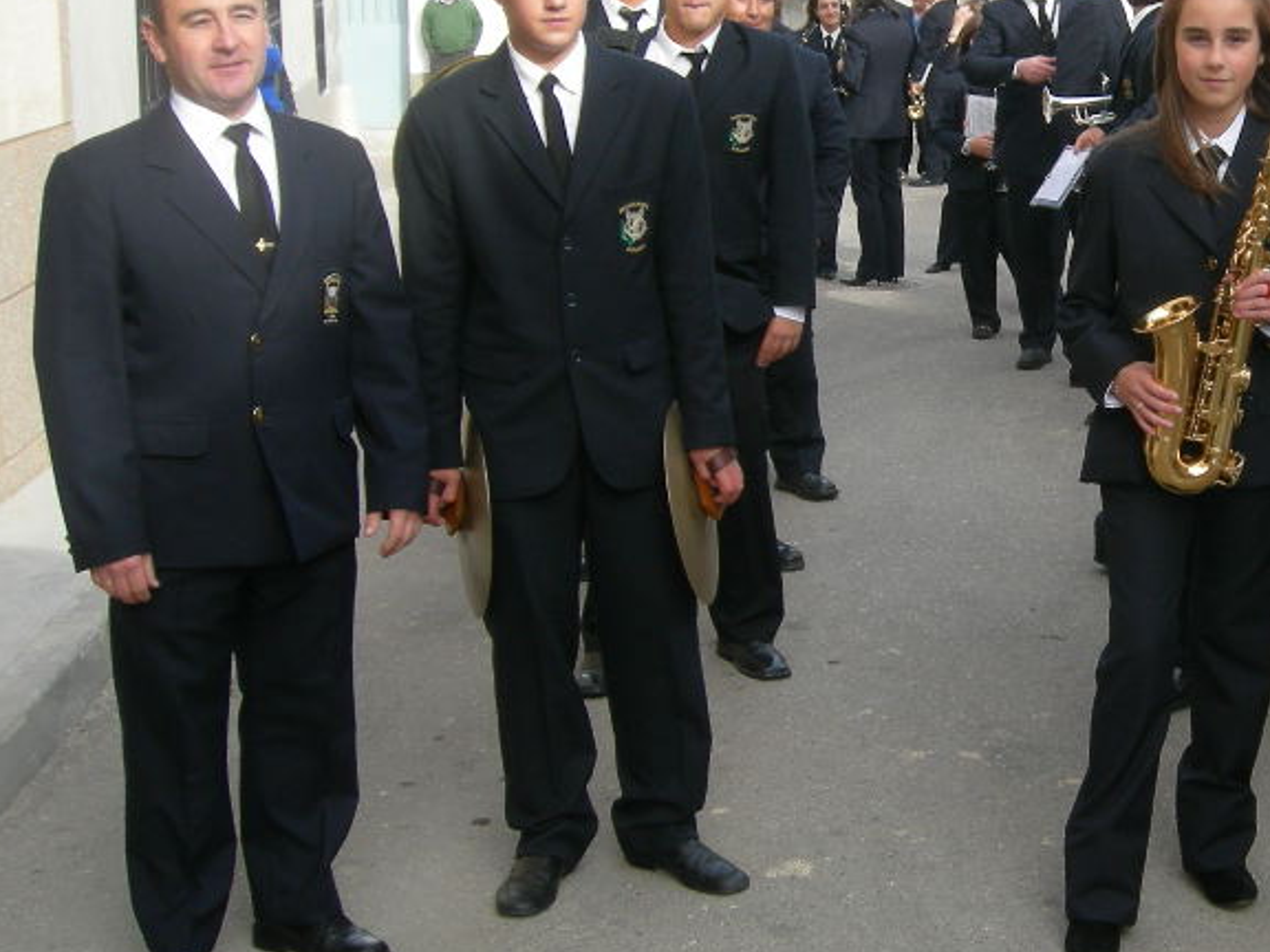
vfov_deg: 22.8
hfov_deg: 29.2
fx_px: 2348
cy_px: 326
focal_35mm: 64
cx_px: 1111
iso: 64
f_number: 4.8
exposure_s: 1/141
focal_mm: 7.5
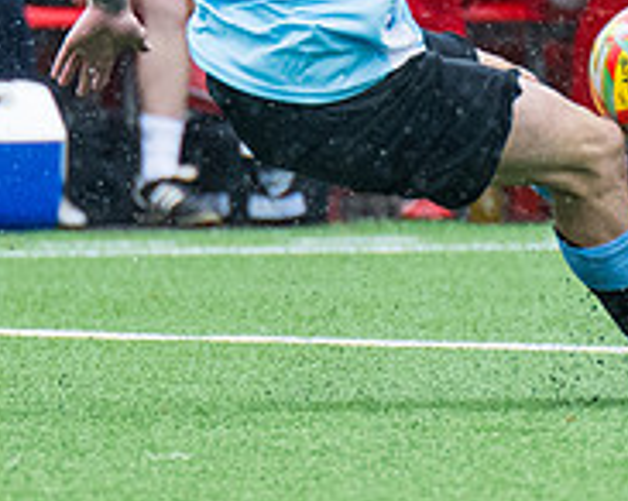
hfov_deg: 1.0
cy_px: 61
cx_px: 736
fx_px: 36576
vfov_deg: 0.8
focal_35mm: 1970
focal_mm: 280
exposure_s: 1/1250
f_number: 4
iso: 800
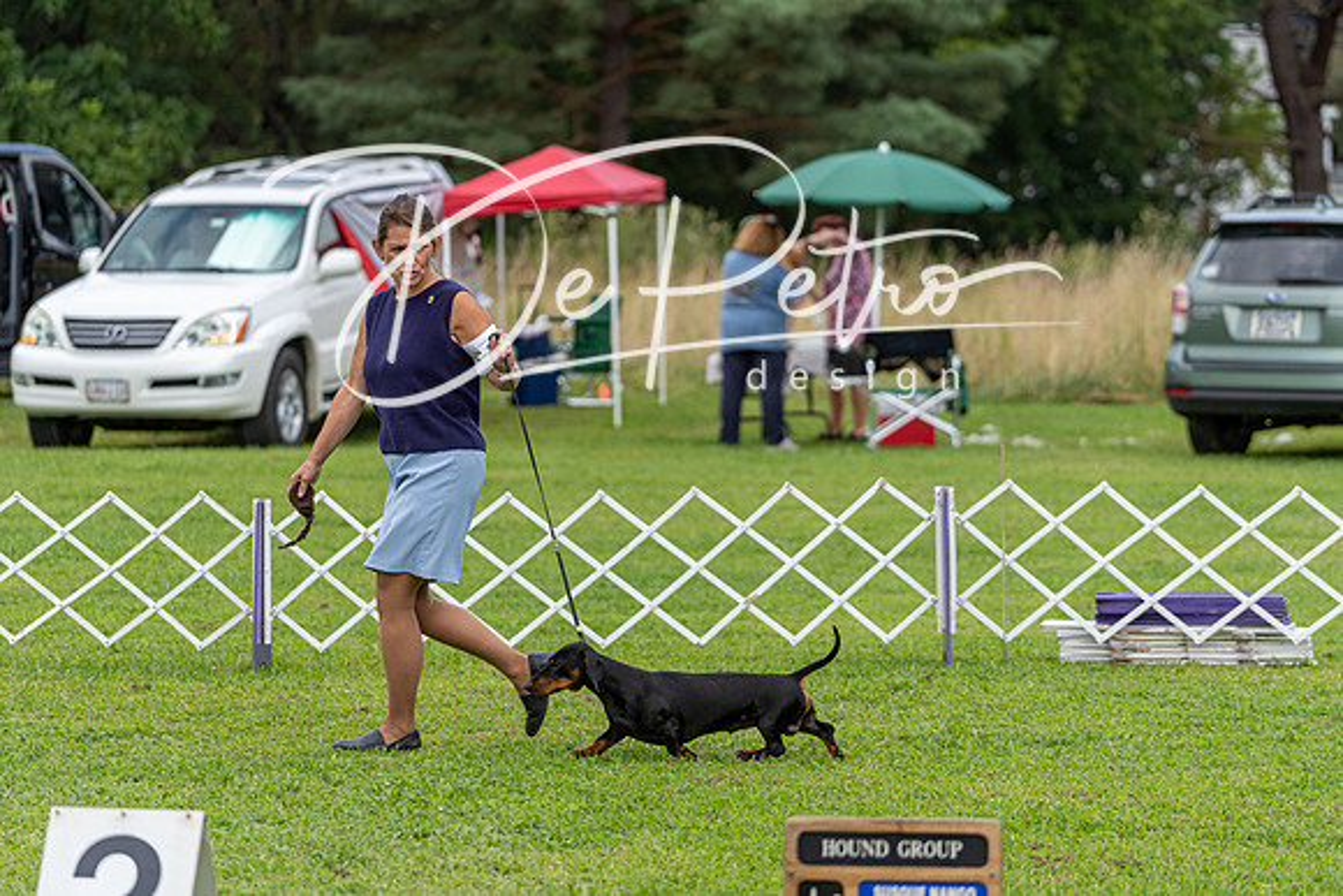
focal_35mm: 164
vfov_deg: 8.4
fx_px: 6119
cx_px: 672
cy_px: 448
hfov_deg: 12.5
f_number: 4
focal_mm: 164
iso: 250
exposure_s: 1/1000
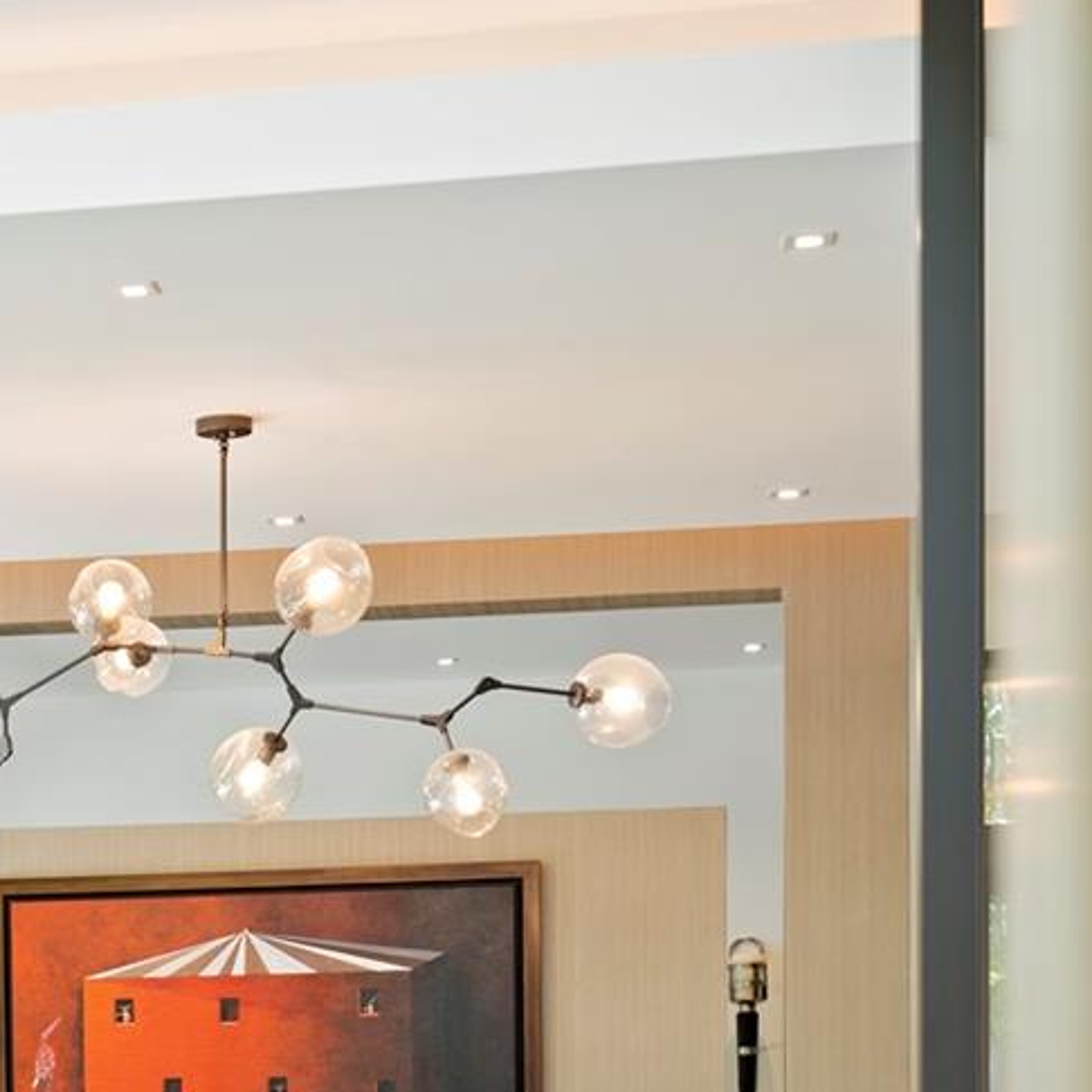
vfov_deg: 17.2
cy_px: 1155
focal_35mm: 98
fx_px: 3498
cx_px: -162
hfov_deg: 17.1
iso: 100
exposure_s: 1/40
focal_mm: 35
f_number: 2.8
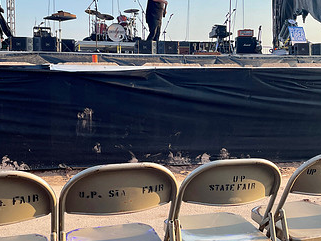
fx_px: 436
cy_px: 114
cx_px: 174
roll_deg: +0.1
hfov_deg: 40.4
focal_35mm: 47
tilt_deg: -4.6
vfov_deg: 30.9
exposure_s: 1/711
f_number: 1.6
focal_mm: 4.2
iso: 32
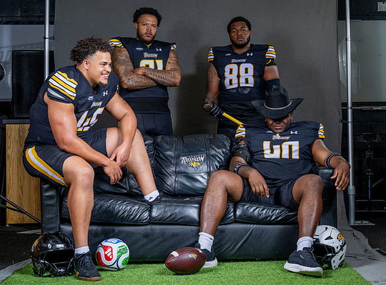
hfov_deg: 30.8
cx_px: 235
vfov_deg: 23.0
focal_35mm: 63
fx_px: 699
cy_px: 140
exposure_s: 1/160
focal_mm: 53
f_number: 6.3
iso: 100
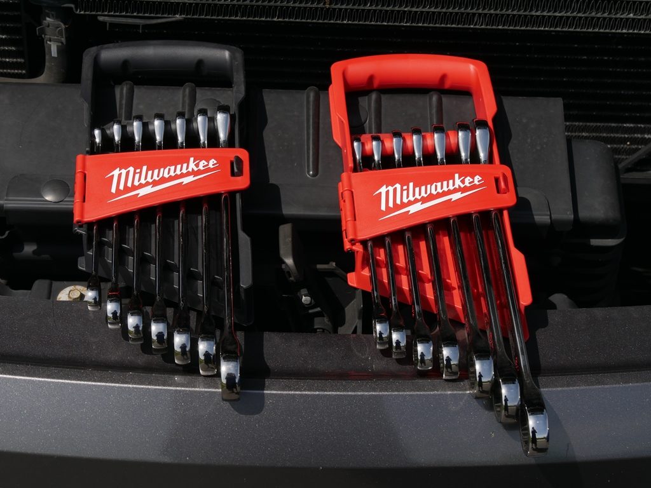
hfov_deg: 24.4
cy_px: 244
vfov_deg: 18.4
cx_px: 326
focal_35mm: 80
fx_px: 1505
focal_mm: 40
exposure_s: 1/500
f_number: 8
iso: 200
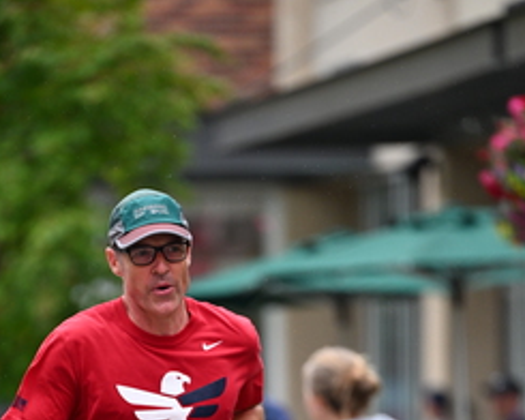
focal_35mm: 422
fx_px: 6557
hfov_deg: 4.6
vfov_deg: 3.7
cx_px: 172
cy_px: 542
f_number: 2.8
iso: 1250
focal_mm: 200
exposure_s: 1/2000
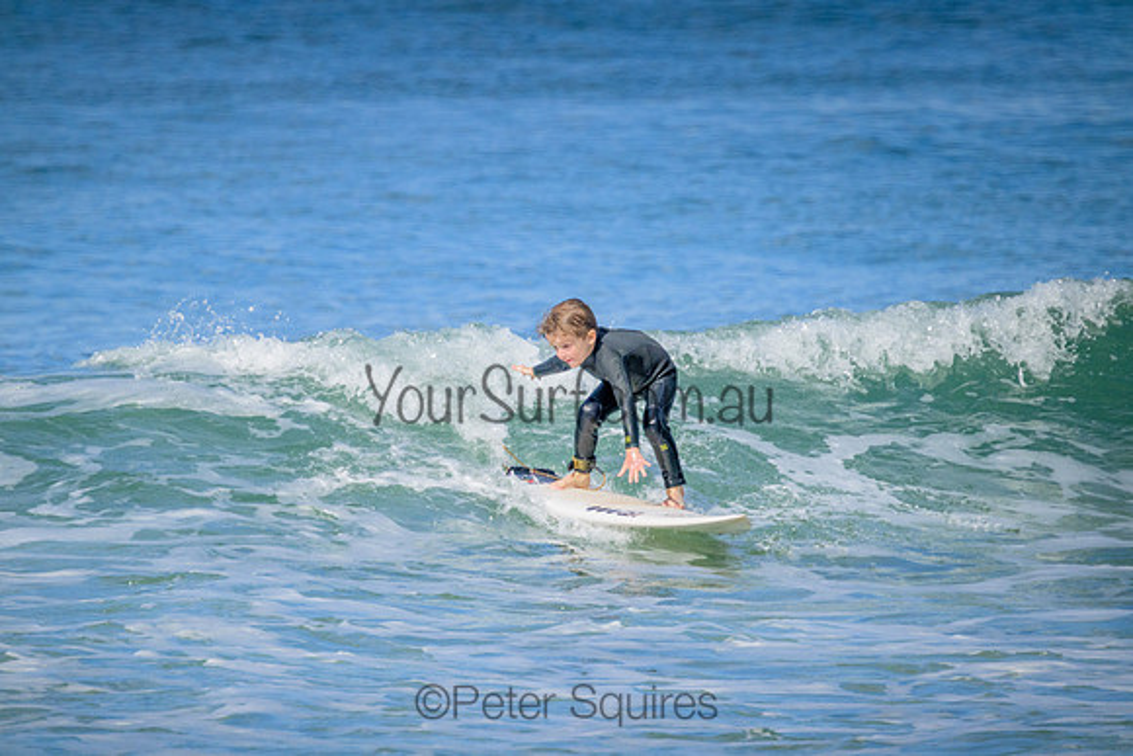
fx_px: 25182
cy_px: 378
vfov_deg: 1.7
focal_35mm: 800
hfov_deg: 2.6
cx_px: 566
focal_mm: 800
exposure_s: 1/1600
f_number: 11
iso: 1800
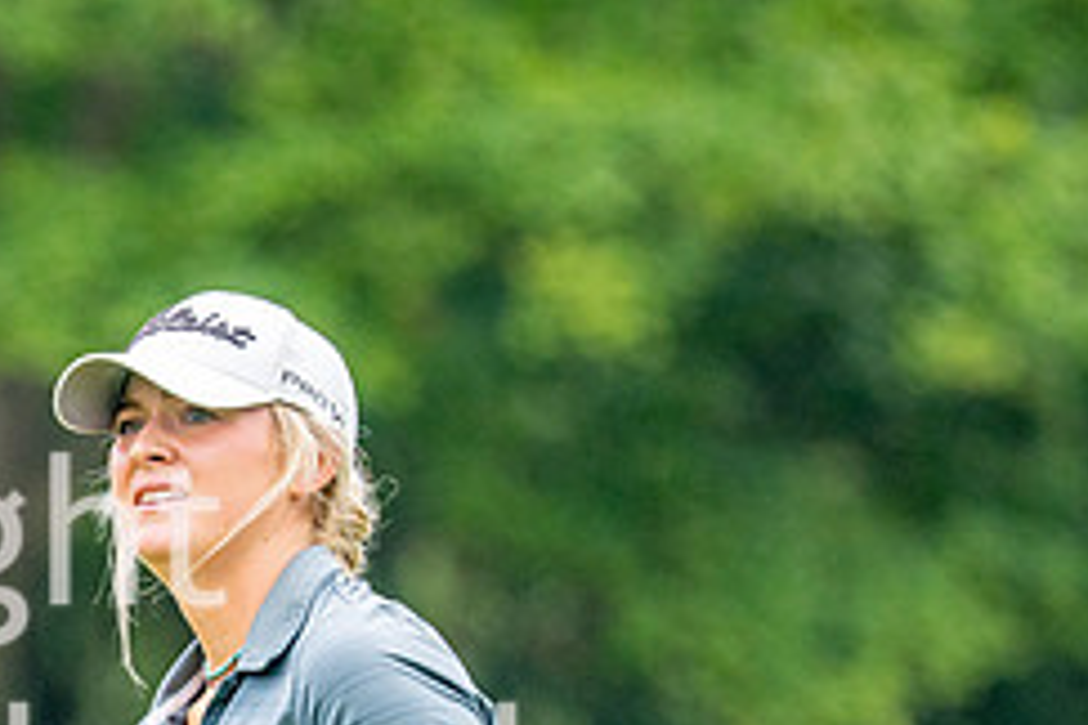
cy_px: 823
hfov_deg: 1.9
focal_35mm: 1073
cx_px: -49
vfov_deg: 1.3
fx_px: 32426
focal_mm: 300
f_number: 4.5
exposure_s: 1/1600
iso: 400
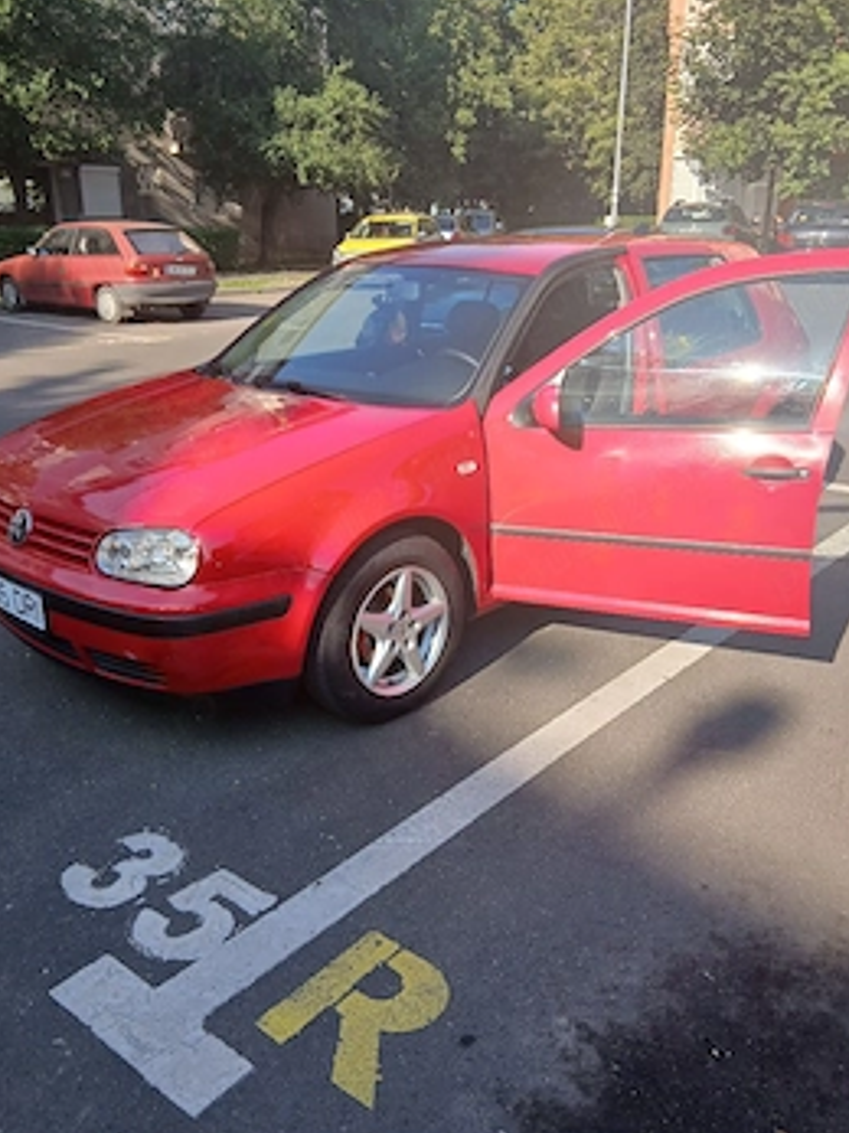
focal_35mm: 30
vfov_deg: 60.0
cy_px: 555
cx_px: 431
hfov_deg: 46.8
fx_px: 982
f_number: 1.8
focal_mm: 3.98
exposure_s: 1/238
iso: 20
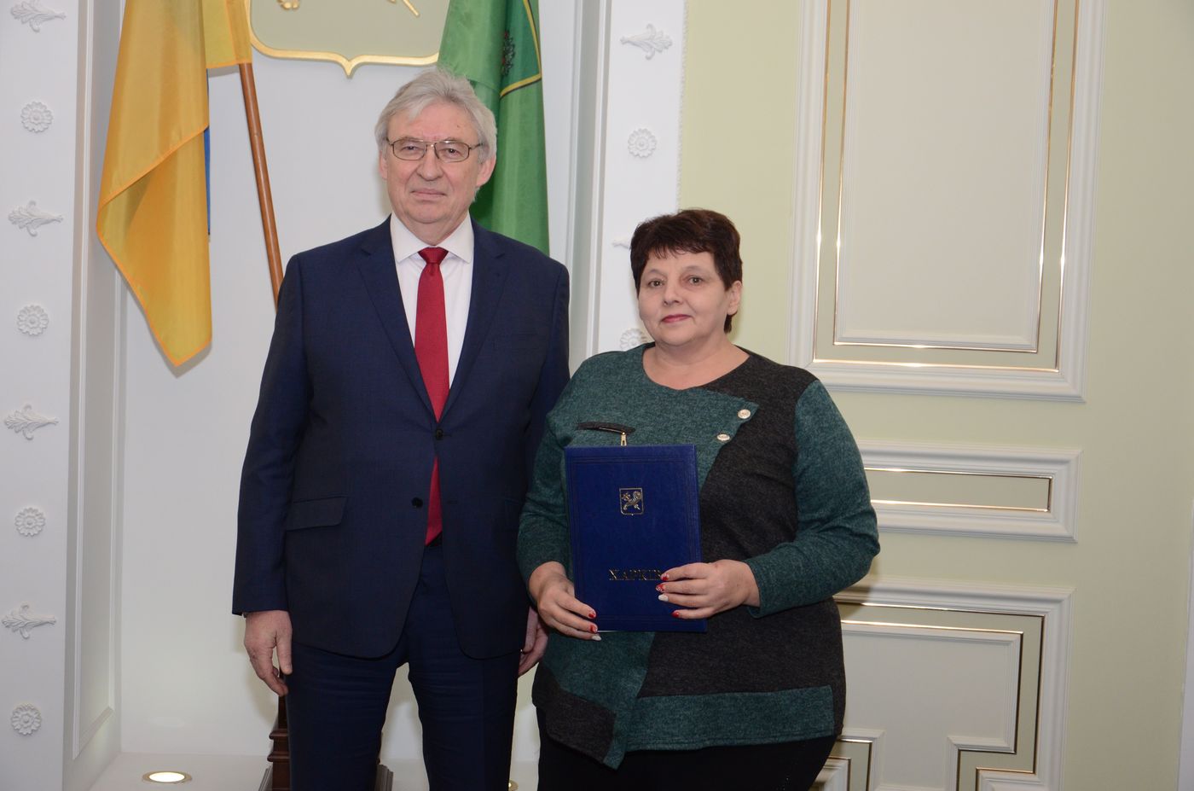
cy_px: 396
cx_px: 597
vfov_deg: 23.7
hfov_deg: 35.1
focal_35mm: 57
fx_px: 1886
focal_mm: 38
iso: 1000
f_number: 4.5
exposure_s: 1/200
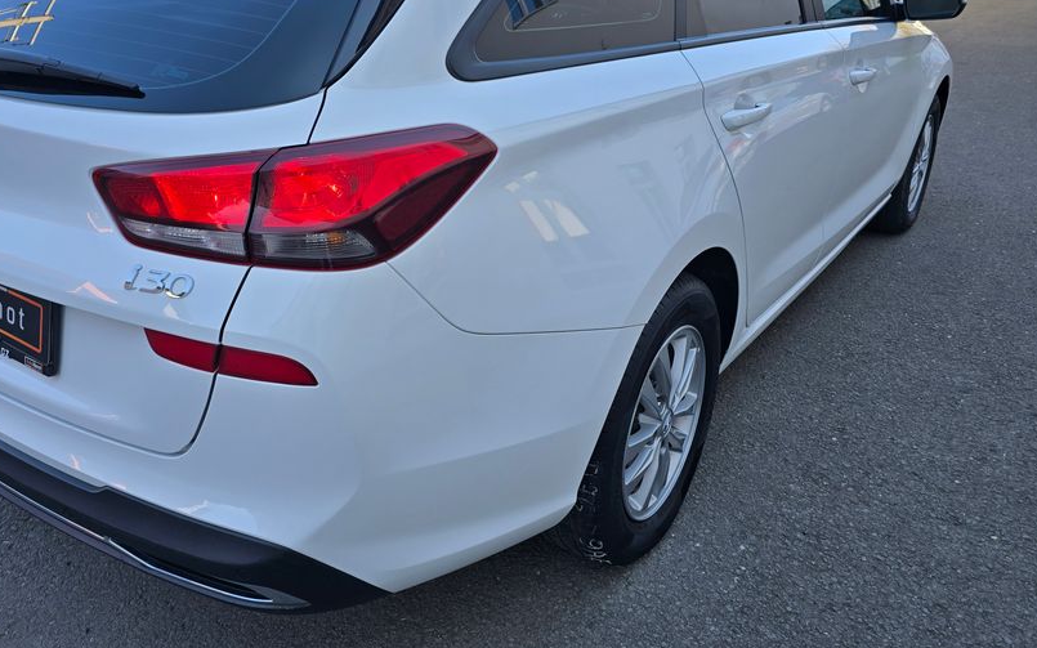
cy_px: 247
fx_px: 876
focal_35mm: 31
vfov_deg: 40.3
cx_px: 395
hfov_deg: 60.5
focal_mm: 6.3
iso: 12
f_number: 1.7
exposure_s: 1/280
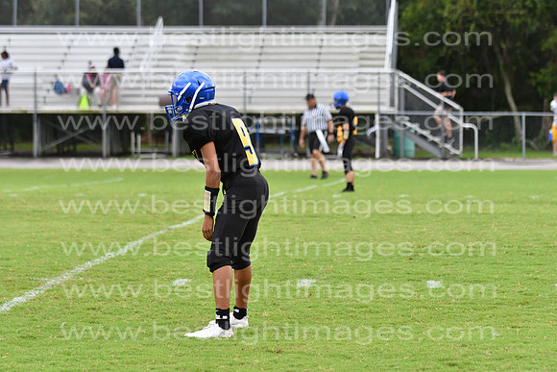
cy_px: 186
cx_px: 278
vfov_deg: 6.5
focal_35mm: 210
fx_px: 3250
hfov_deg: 9.8
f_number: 3.5
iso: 800
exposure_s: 1/1600
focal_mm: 140
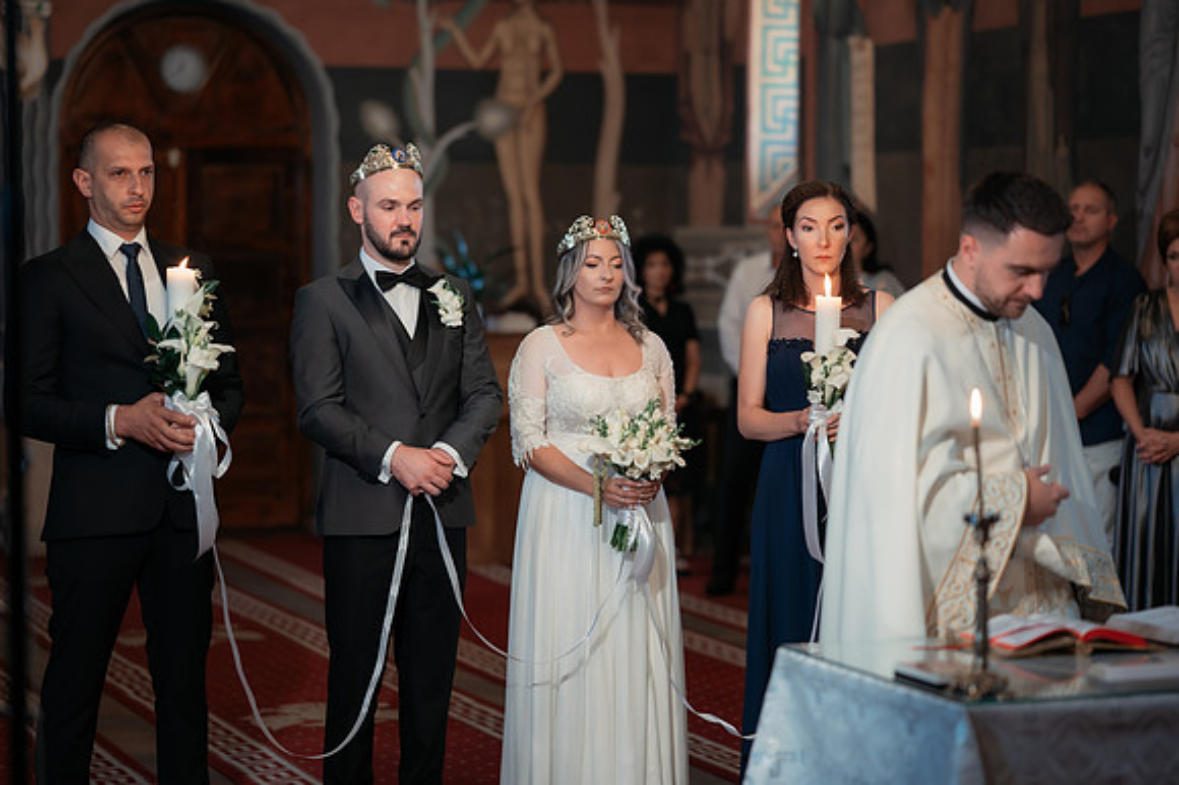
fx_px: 2905
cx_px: 604
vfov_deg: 15.4
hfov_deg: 22.9
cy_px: 392
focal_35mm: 89
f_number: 1.8
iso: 1600
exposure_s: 1/200
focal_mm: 85
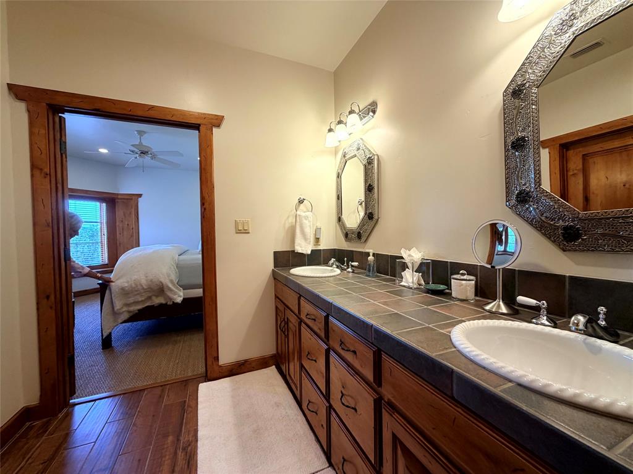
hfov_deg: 102.1
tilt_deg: -2.7
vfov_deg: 85.6
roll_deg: +1.1
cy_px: 237
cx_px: 316
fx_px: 256
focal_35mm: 14
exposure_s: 1/120
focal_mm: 2.22
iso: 200
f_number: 2.2
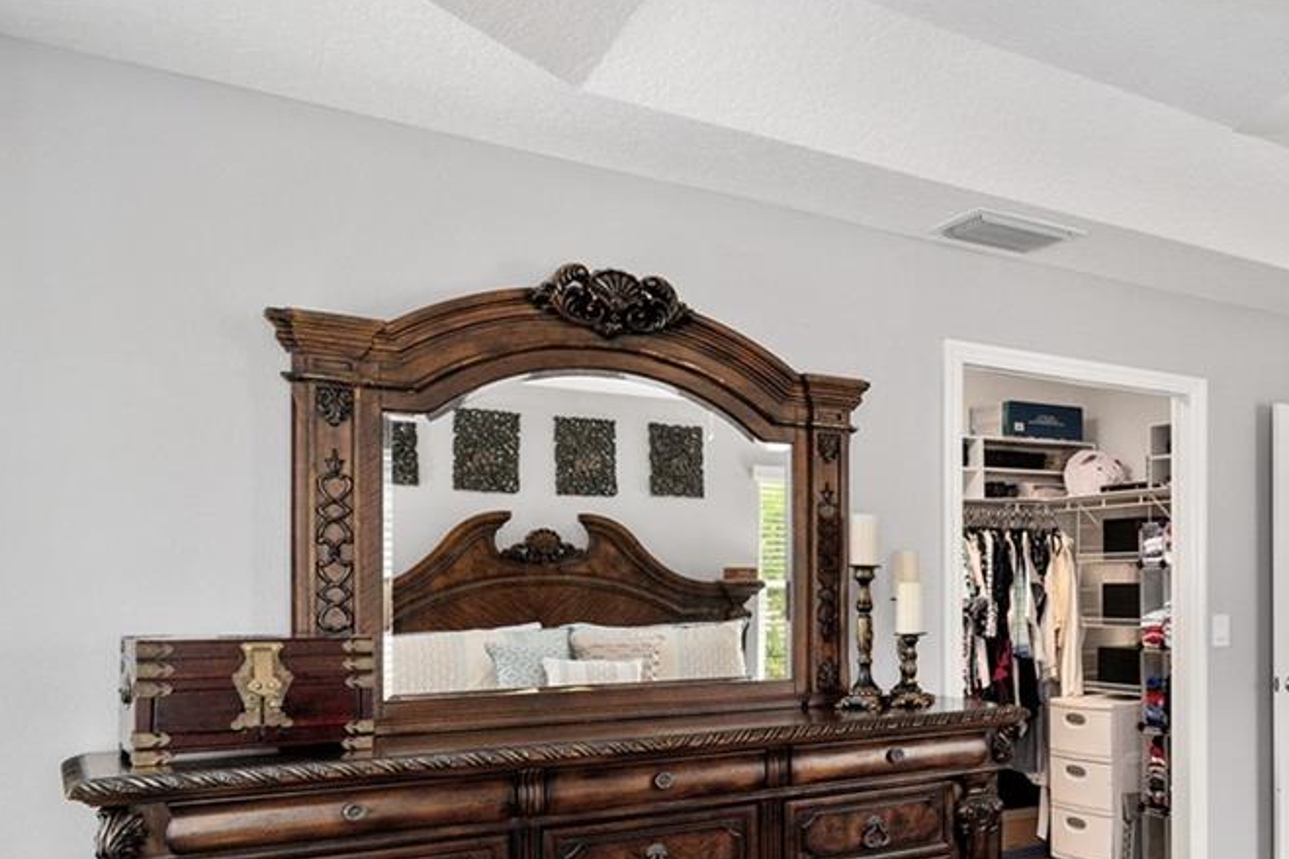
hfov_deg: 42.0
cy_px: 595
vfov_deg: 38.3
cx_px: 1467
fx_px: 1217
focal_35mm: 34
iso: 400
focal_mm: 14
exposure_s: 1/15
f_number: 8
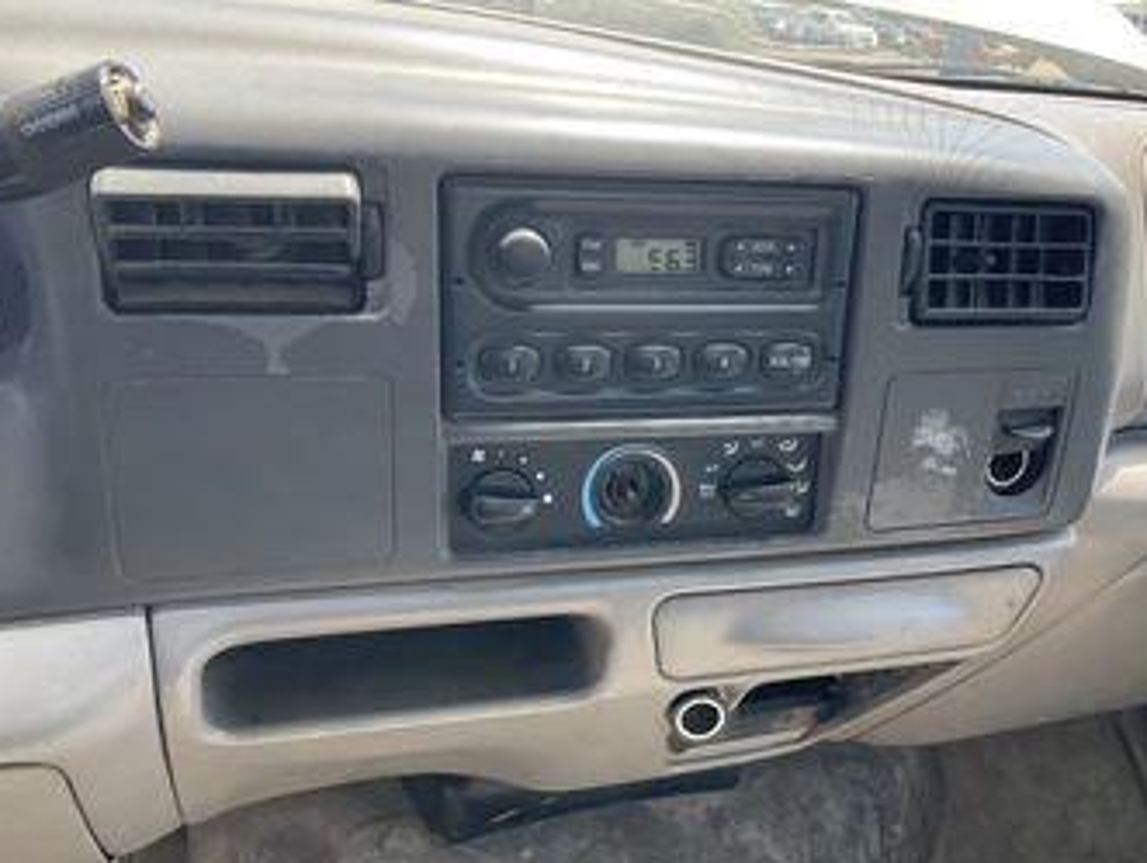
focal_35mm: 35
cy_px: 513
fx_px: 1161
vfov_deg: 40.6
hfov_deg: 52.5
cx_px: 624
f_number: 1.8
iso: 25
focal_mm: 3
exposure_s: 1/172
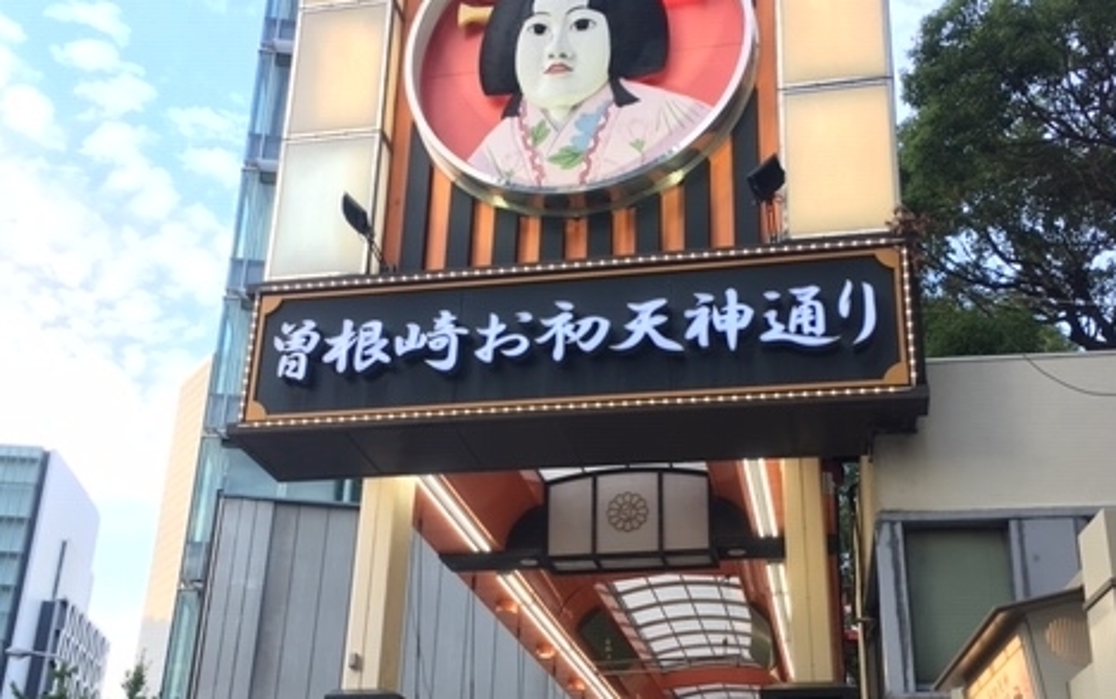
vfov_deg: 30.4
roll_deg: -2.7
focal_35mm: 42
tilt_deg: +20.0
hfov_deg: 47.2
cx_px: 570
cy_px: 453
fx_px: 1278
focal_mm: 4.15
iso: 25
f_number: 2.2
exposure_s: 1/60
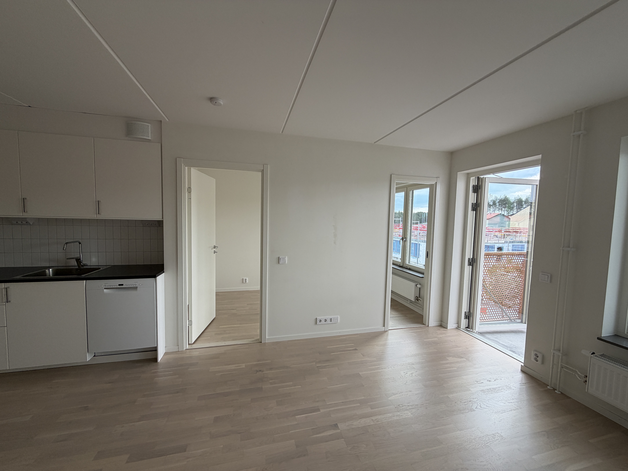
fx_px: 254
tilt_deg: -3.7
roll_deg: -1.4
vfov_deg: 85.7
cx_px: 314
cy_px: 236
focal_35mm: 14
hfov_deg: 102.1
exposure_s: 1/121
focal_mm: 2.22
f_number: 2.2
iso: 64
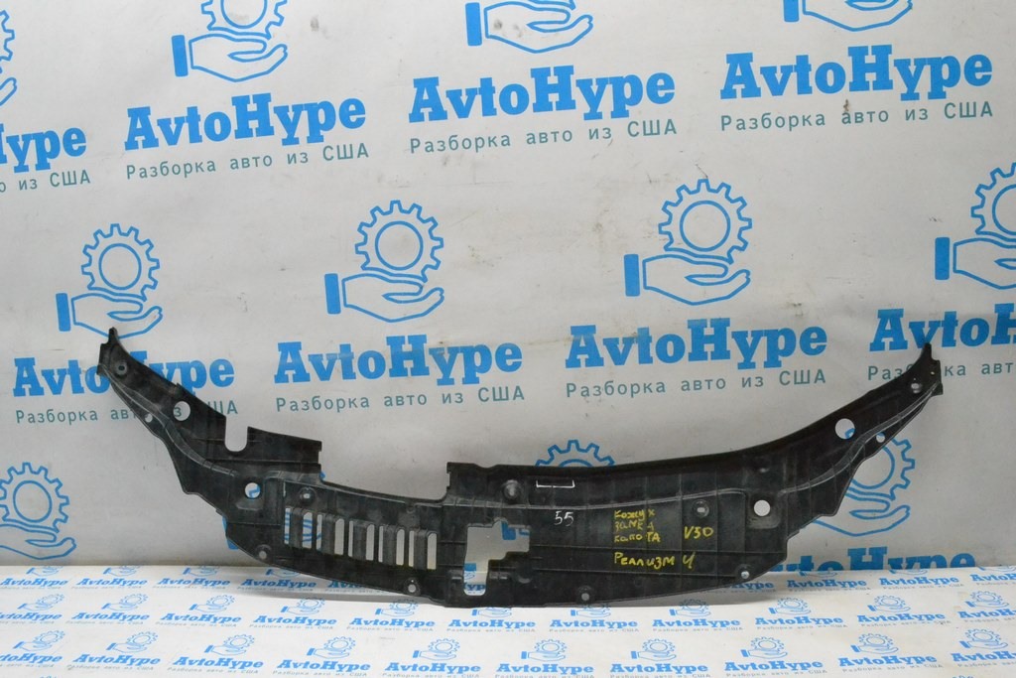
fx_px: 762
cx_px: 508
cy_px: 339
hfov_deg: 67.4
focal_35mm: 27
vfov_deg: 47.9
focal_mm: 18
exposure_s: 1/100
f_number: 14
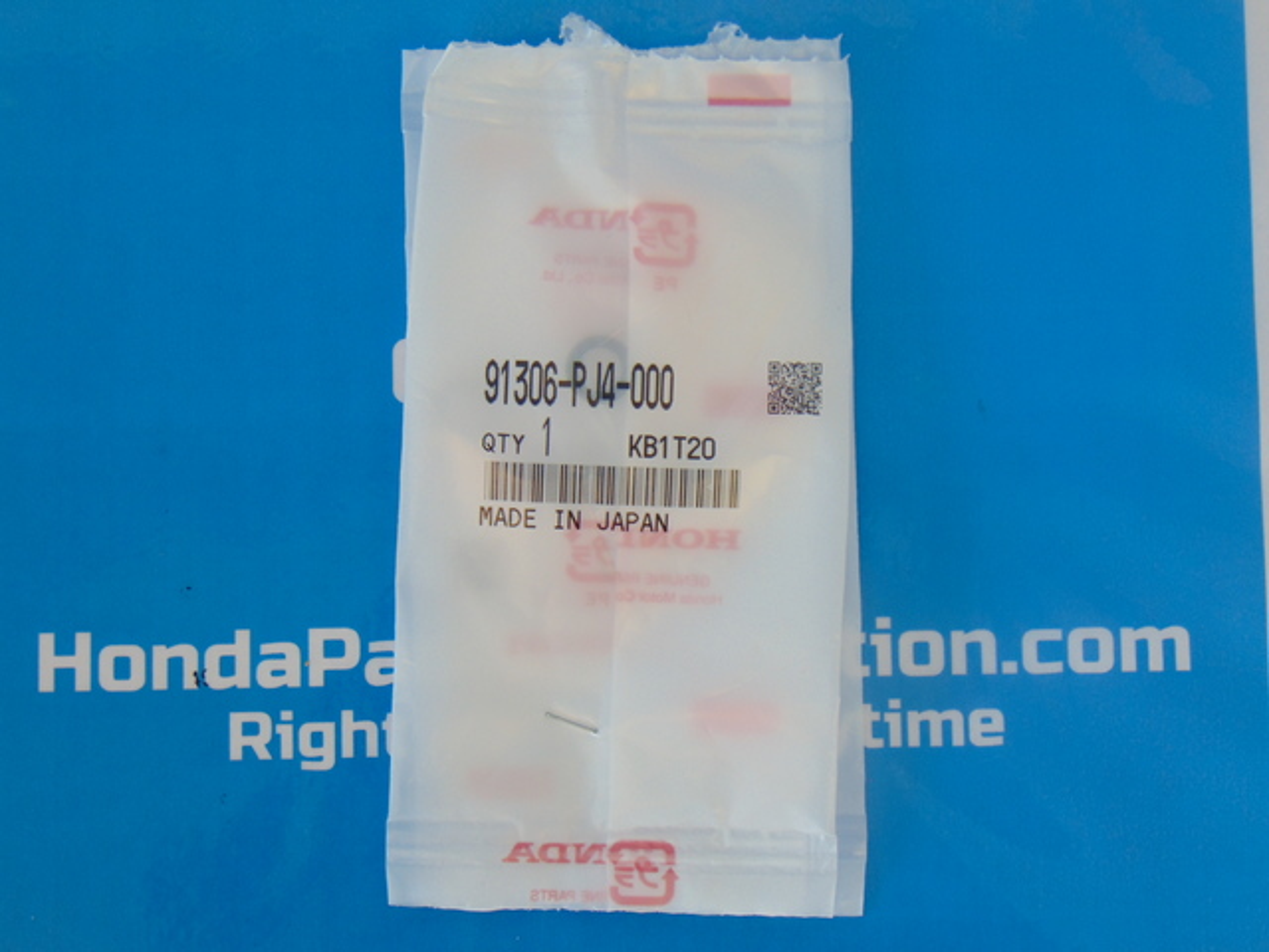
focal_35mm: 60
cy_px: 476
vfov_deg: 24.4
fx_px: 2200
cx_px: 634
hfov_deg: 32.2
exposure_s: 1/60
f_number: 3.6
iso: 80
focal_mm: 10.8
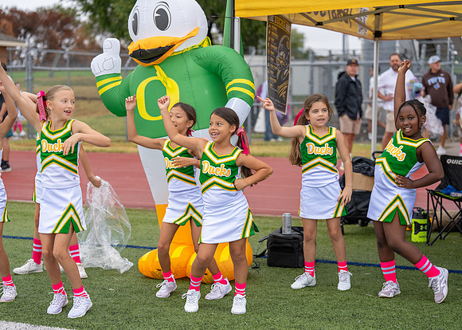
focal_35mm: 73
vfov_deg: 19.4
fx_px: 962
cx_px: 215
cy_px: 165
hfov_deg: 27.0
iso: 500
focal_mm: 70
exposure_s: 1/1250
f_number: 2.8
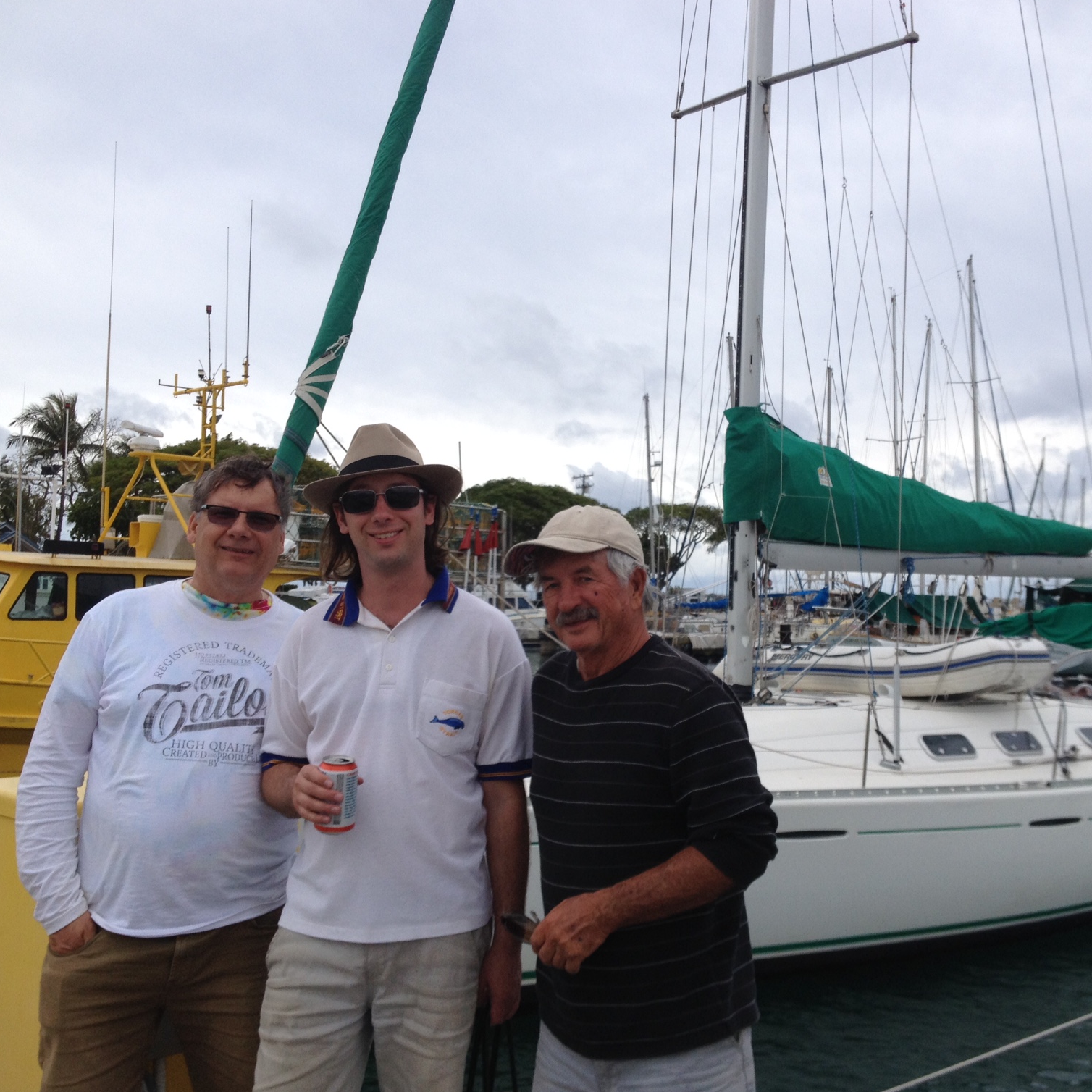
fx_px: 1499
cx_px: 663
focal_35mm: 42
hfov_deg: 39.8
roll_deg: -1.1
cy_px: 551
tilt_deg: +0.3
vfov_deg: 40.0
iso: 50
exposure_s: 1/905
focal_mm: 4.28
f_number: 2.4
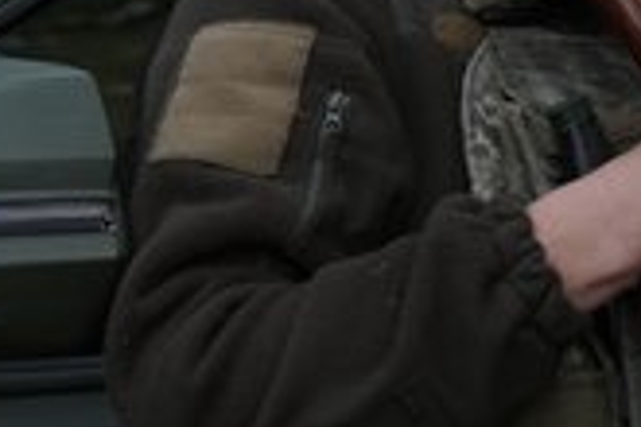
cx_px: 350
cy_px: -37
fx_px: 2457
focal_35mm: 138
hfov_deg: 14.9
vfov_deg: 9.8
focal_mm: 57
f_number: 2.8
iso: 1000
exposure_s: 1/100
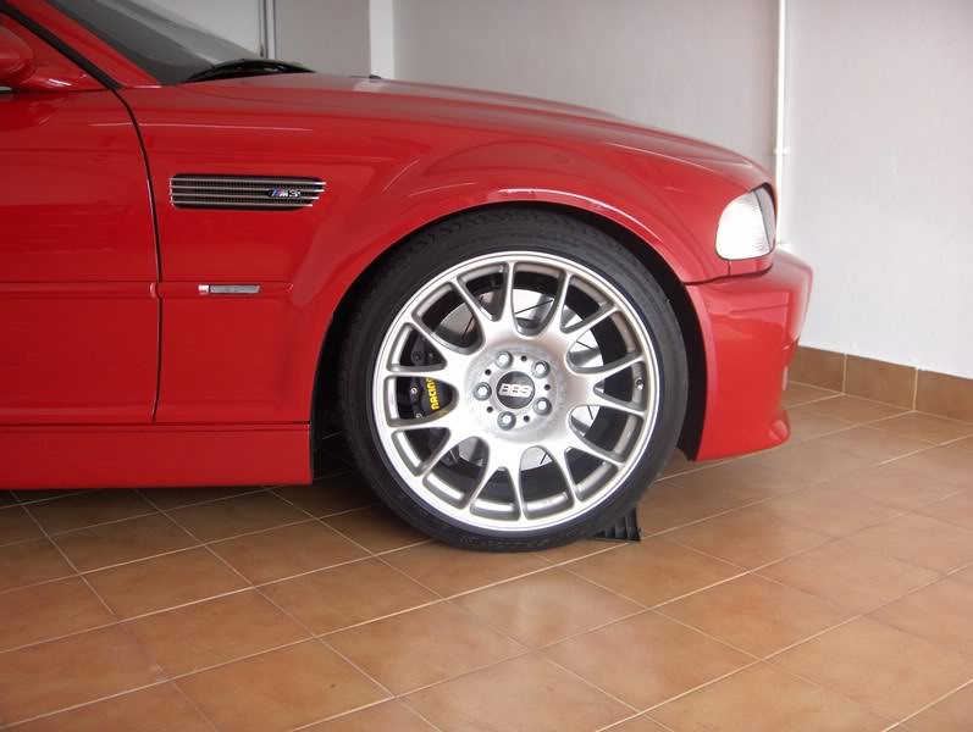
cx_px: 486
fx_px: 1098
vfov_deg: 36.9
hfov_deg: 47.8
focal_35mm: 39
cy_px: 366
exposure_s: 1/145
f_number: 2.8
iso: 110
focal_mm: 8
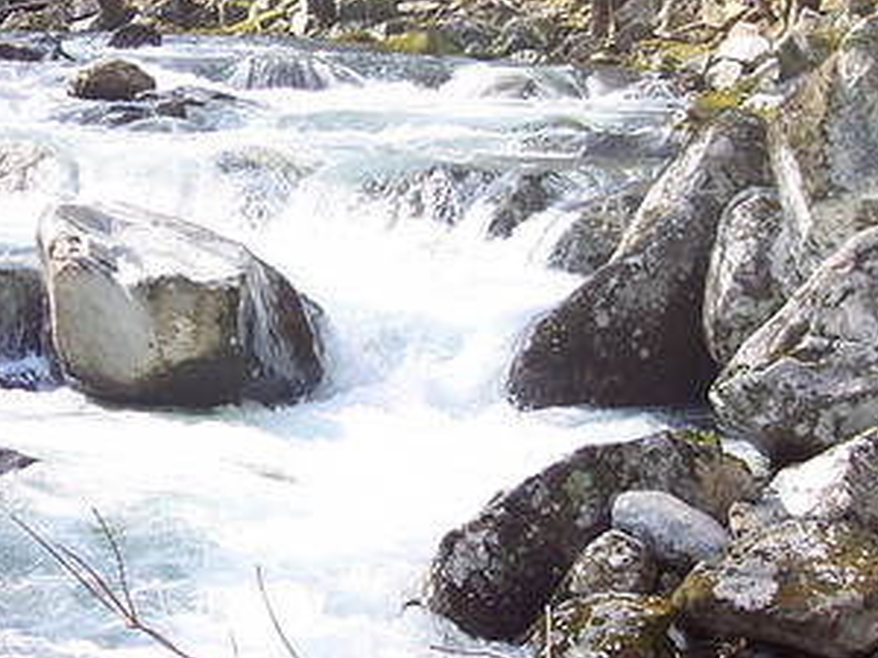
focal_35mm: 104
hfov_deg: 18.4
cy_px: 158
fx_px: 2638
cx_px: -15
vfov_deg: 14.2
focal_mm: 8
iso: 100
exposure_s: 1/125
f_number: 3.4
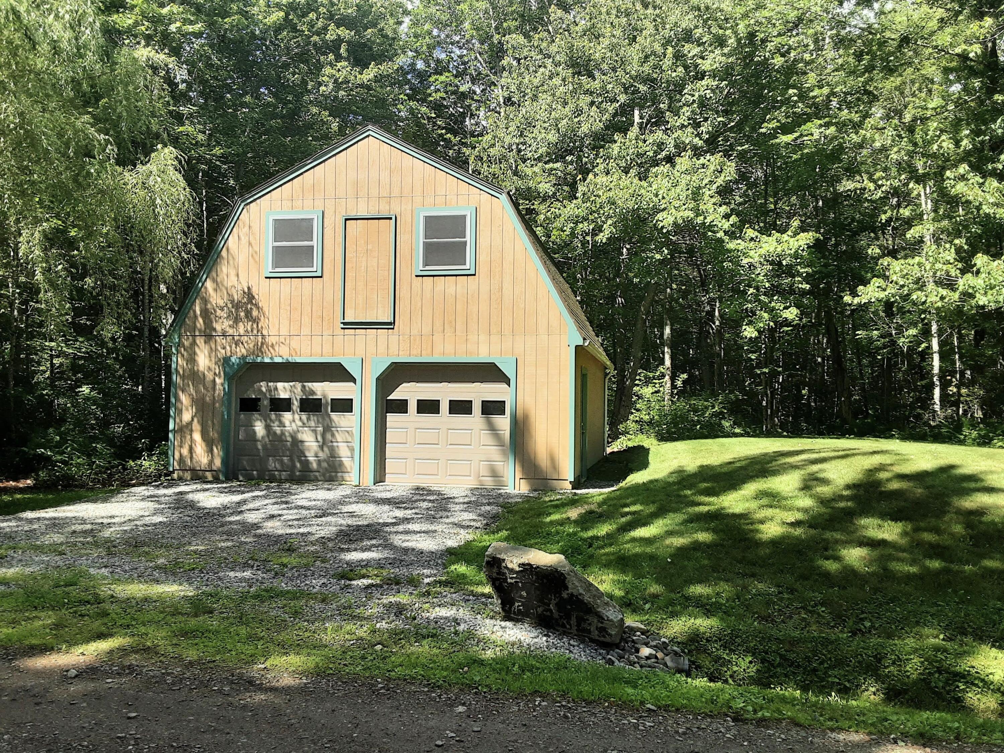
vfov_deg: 51.4
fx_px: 783
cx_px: 502
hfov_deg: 65.3
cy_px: 376
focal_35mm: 27
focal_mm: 2.91
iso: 40
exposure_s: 1/1063
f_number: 1.9
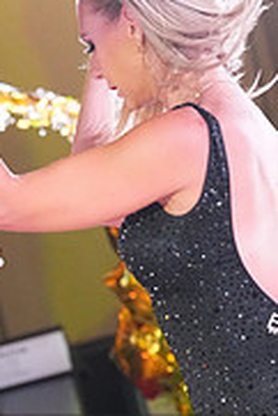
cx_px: -65
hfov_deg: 4.7
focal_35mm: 291
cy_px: 492
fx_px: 3364
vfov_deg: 7.0
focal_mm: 91
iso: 8000
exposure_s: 1/400
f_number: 4
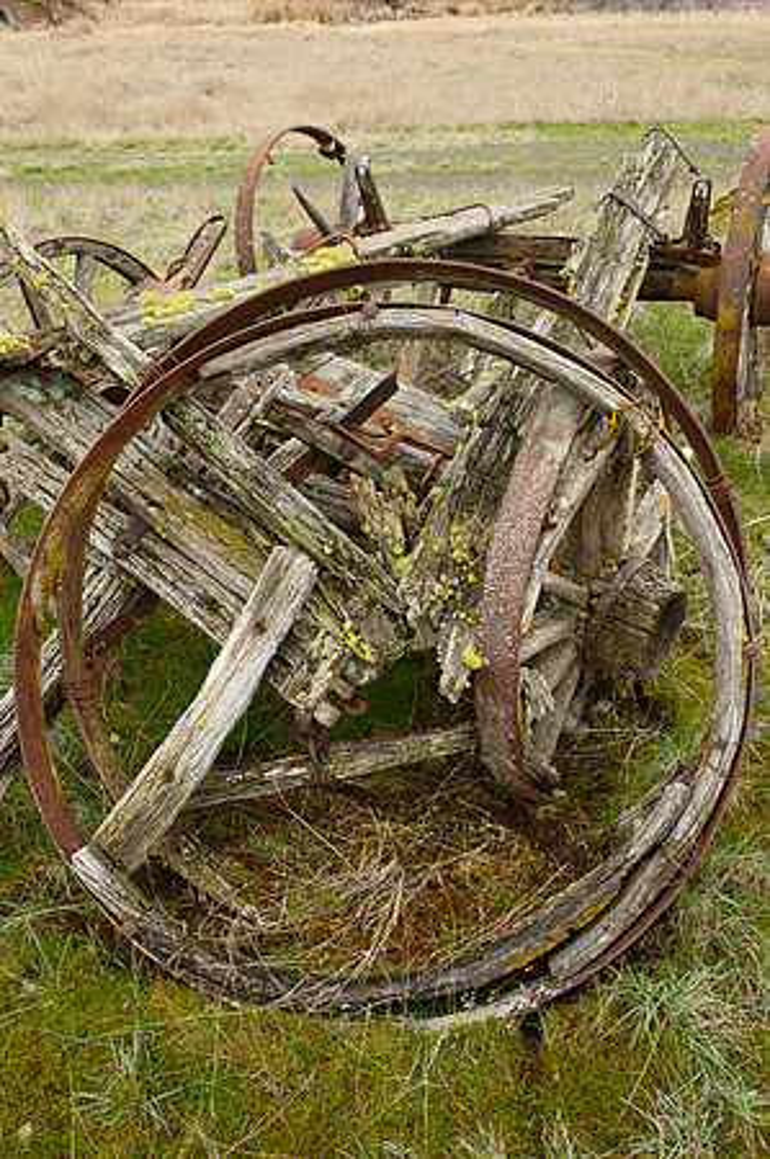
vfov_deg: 58.8
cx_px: 385
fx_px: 1029
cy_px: 580
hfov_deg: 41.0
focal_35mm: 32
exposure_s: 1/30
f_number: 8
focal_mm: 32
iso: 400
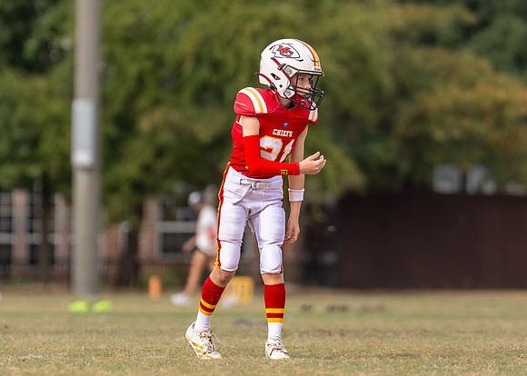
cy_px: 147
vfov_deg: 2.2
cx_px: 226
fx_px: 9736
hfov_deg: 3.1
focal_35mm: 651
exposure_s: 1/2000
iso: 160
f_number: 2.8
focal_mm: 200
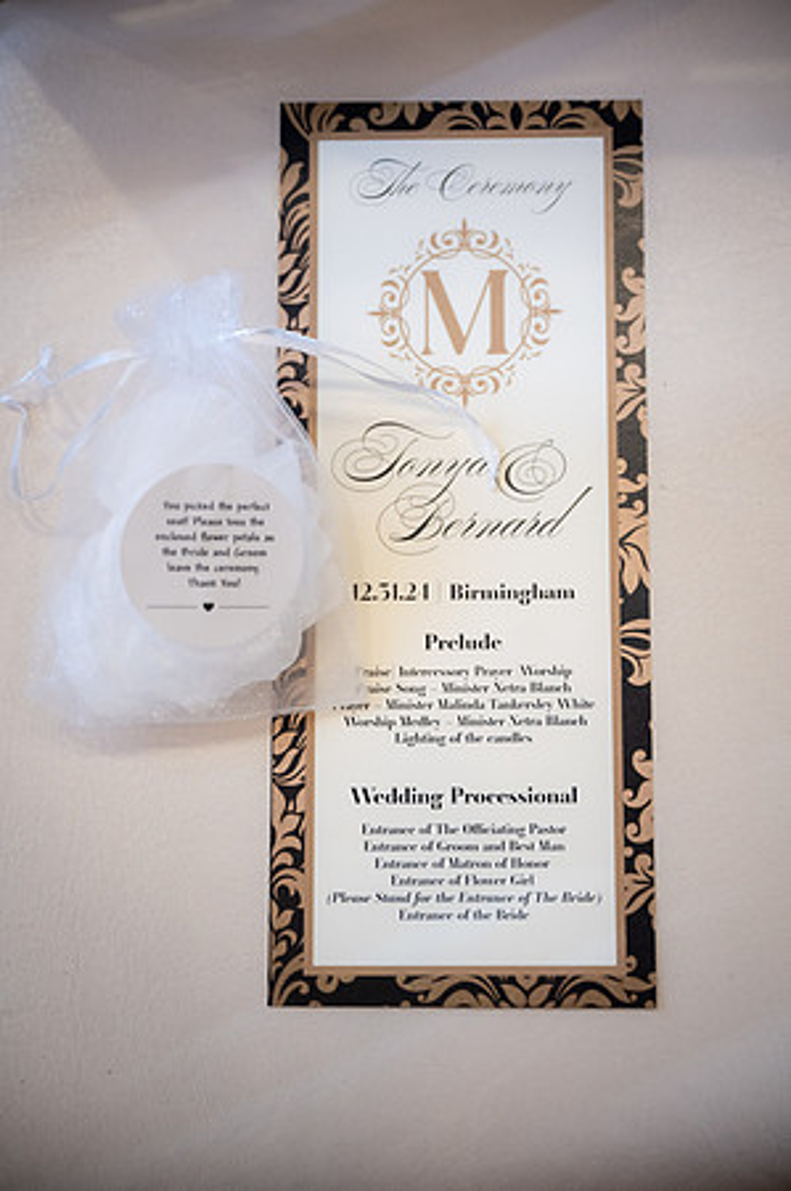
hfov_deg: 19.4
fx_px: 2312
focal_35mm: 70
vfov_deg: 28.9
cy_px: 596
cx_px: 396
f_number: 2.8
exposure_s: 1/250
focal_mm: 70
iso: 2500
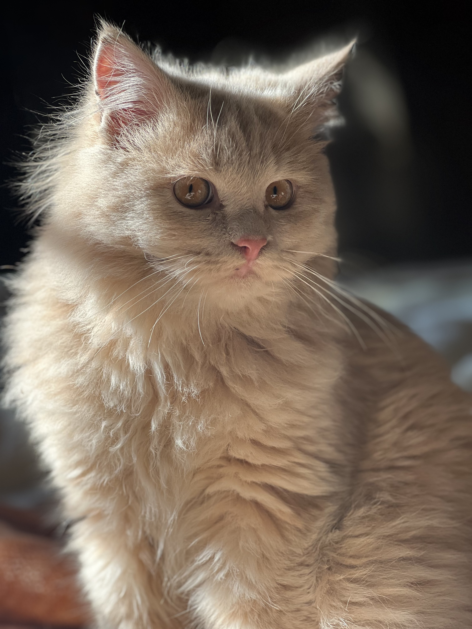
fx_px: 1400
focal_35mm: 77
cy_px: 314
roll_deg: +13.3
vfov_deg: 25.3
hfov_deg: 19.1
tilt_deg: -10.2
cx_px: 236
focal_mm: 9
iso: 40
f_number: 2.8
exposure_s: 1/121
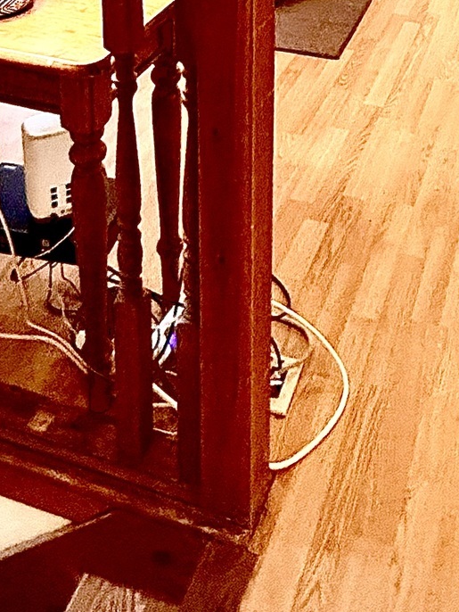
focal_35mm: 47
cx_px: 335
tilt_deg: -13.0
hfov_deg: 30.5
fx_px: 830
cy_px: -136
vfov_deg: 32.7
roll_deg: -2.1
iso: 640
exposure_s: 1/60
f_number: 2.2
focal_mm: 2.22
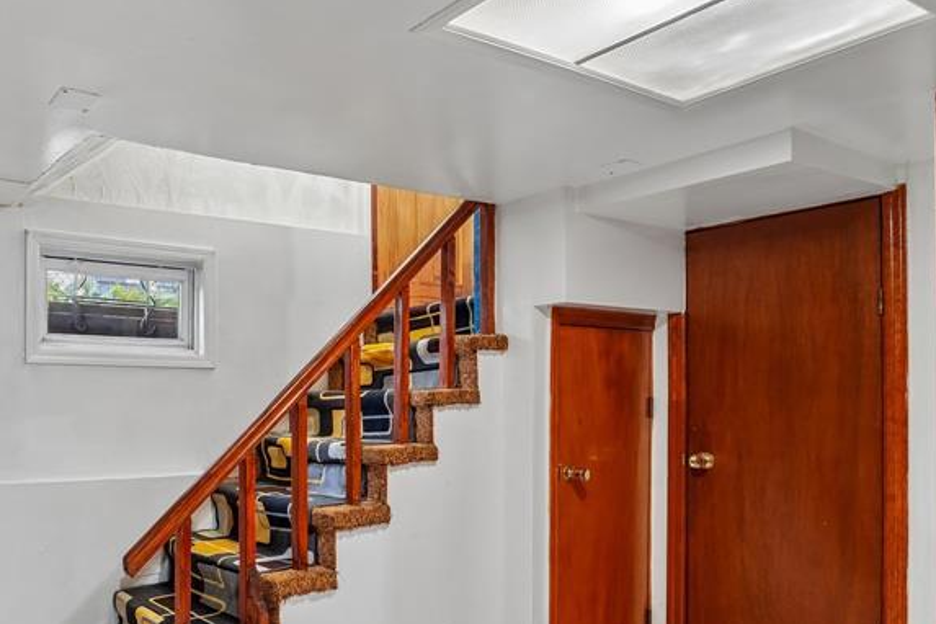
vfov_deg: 50.3
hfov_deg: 62.4
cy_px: 420
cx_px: 129
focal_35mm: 25
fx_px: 650
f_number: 8
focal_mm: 14
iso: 400
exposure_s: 1/2.5
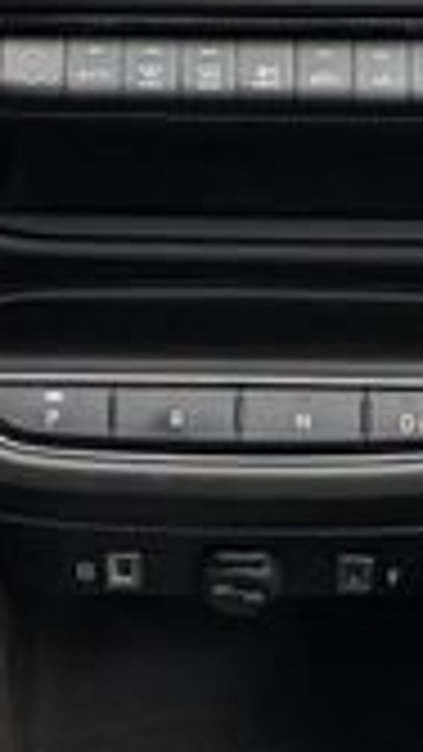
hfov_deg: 7.0
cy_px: 270
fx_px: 3468
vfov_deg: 12.4
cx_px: 310
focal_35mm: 174
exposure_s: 1/161
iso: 80
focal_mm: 5.96
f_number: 1.6
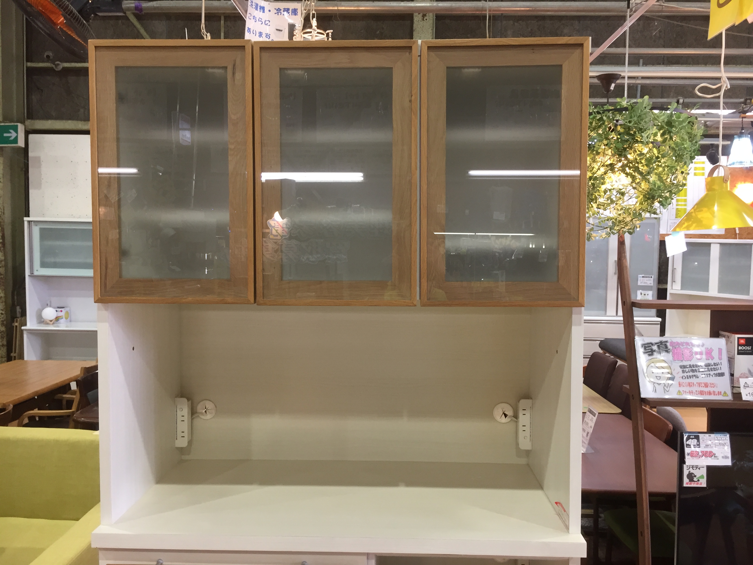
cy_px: 282
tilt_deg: -2.8
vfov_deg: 48.2
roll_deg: -2.6
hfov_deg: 61.7
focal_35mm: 29
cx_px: 376
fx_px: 631
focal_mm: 4.15
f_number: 2.2
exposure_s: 1/30
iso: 80
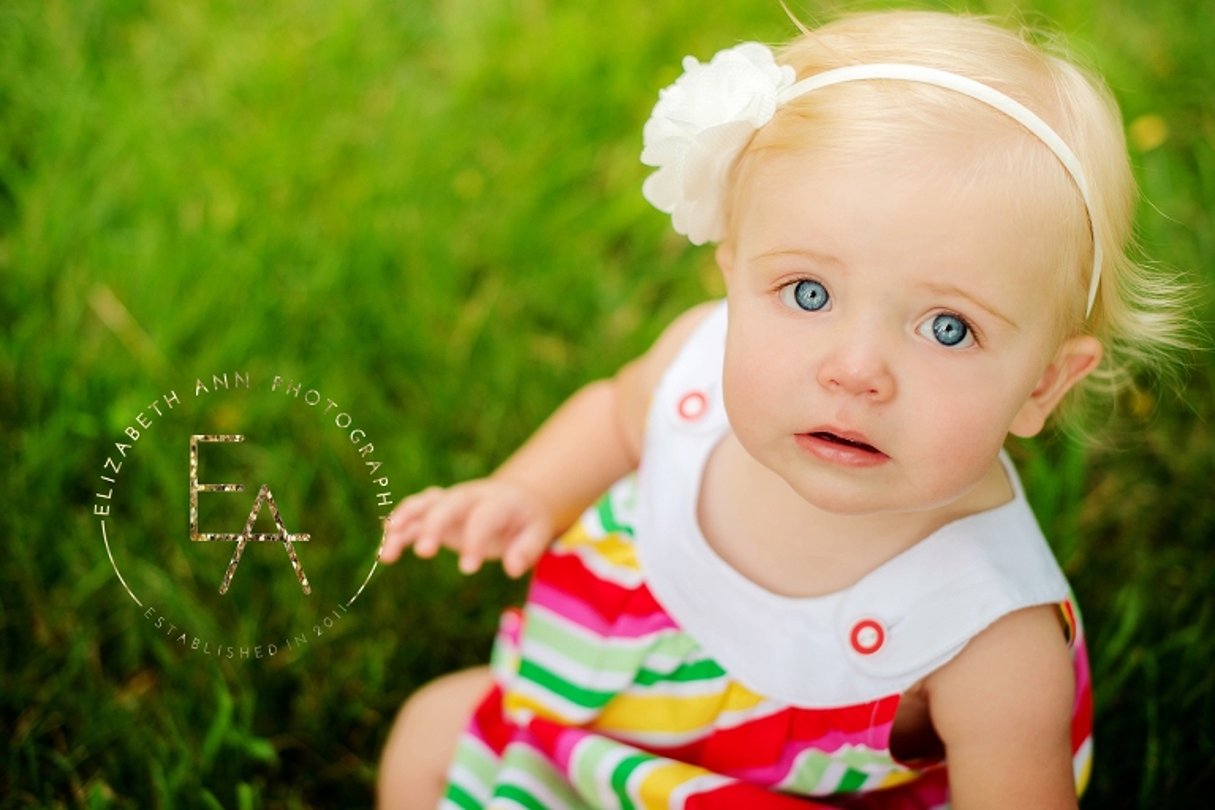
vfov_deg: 27.0
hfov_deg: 39.6
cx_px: 608
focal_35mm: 50
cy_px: 405
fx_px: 1687
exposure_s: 1/640
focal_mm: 50
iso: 200
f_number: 2.5
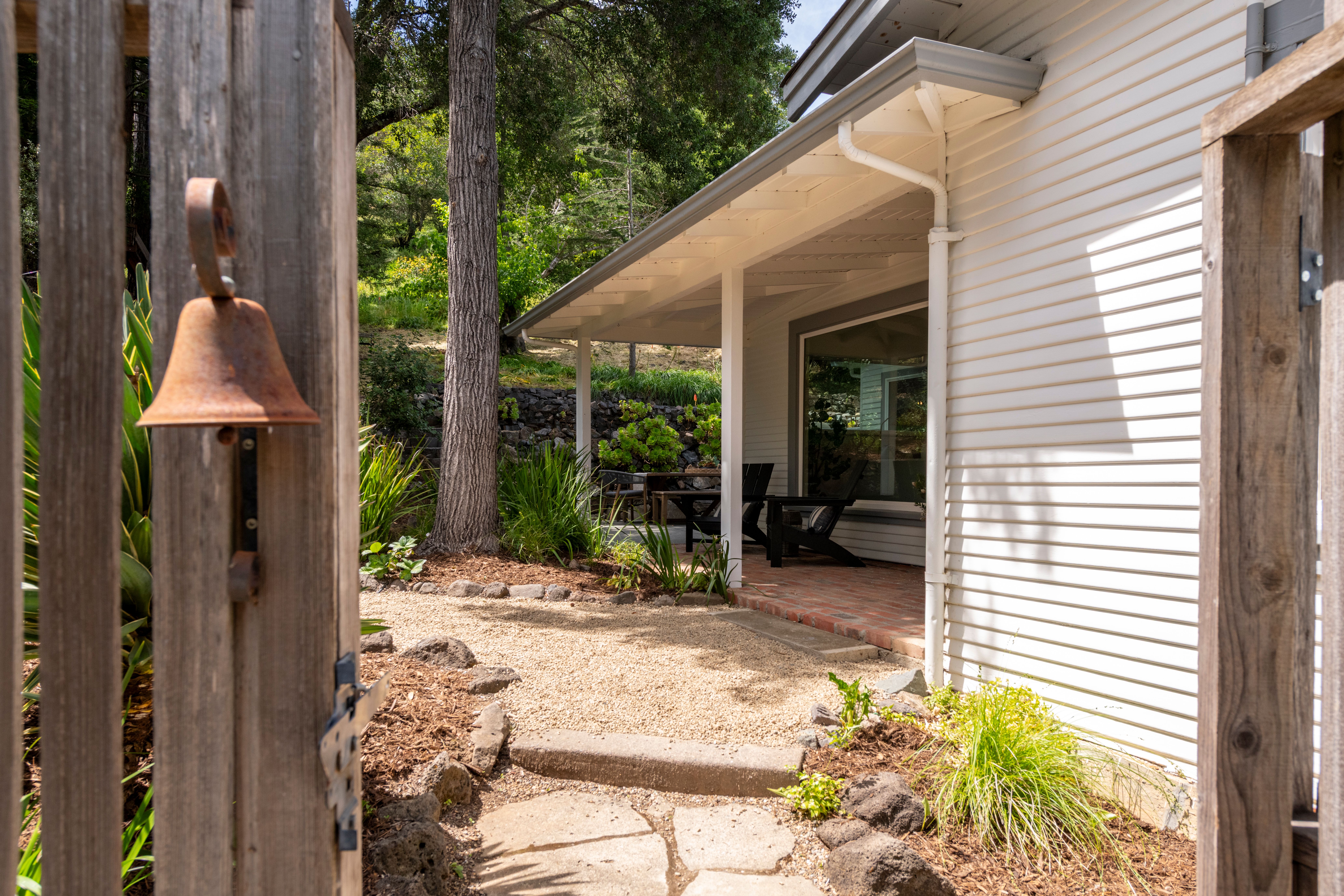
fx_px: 859
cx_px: 672
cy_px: 448
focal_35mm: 23
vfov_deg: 55.1
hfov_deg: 76.1
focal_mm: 23
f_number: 9
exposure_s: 1/250
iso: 320
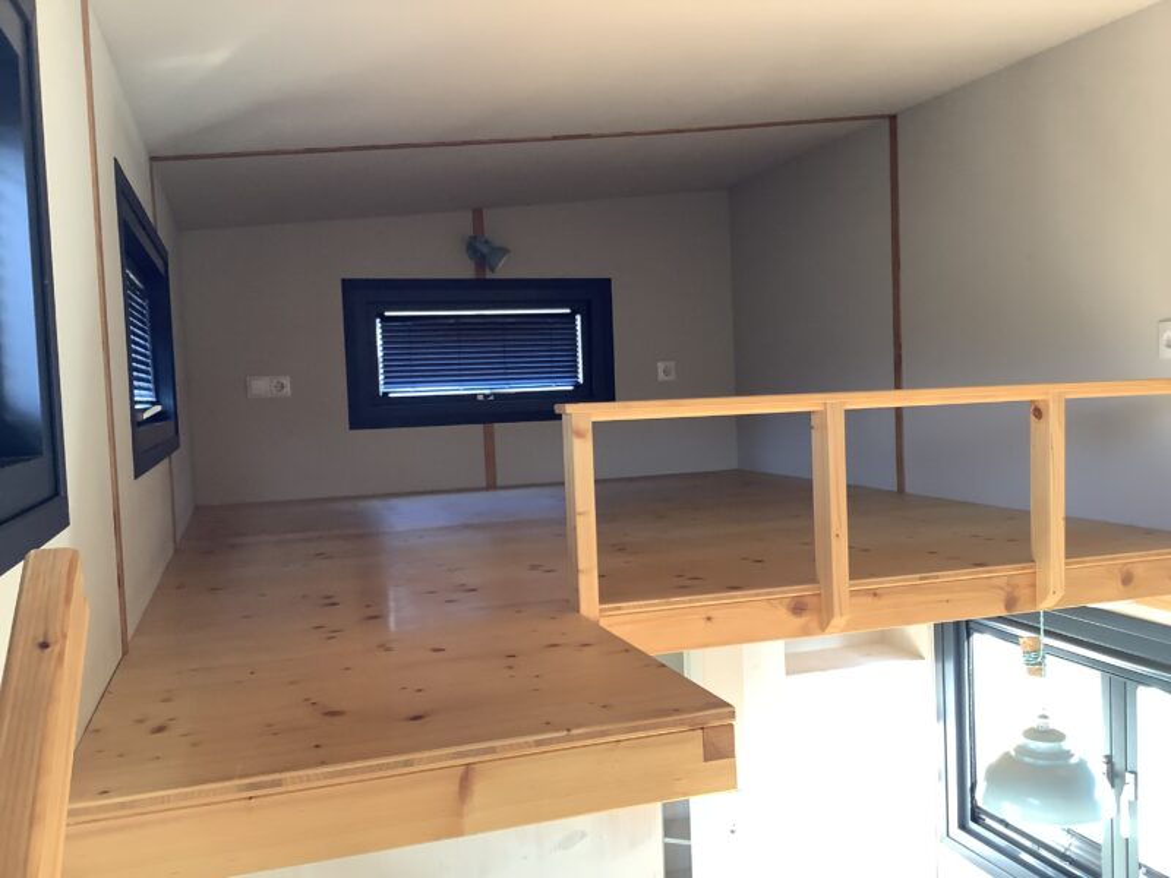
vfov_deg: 45.4
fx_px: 1049
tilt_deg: -4.0
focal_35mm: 31
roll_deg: +1.7
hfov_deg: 58.4
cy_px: 439
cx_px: 586
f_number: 2.4
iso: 125
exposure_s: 1/50
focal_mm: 3.3
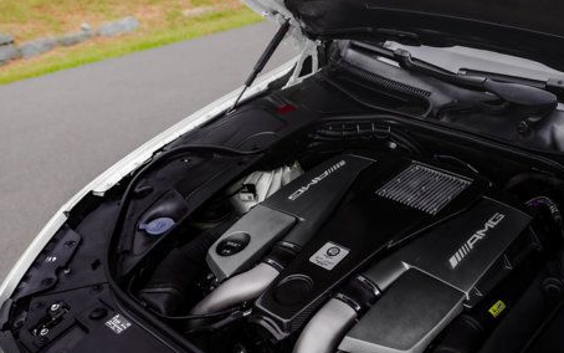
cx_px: 370
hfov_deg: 47.5
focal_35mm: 41
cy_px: 207
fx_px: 630
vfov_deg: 31.2
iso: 640
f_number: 4
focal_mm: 24
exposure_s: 1/400
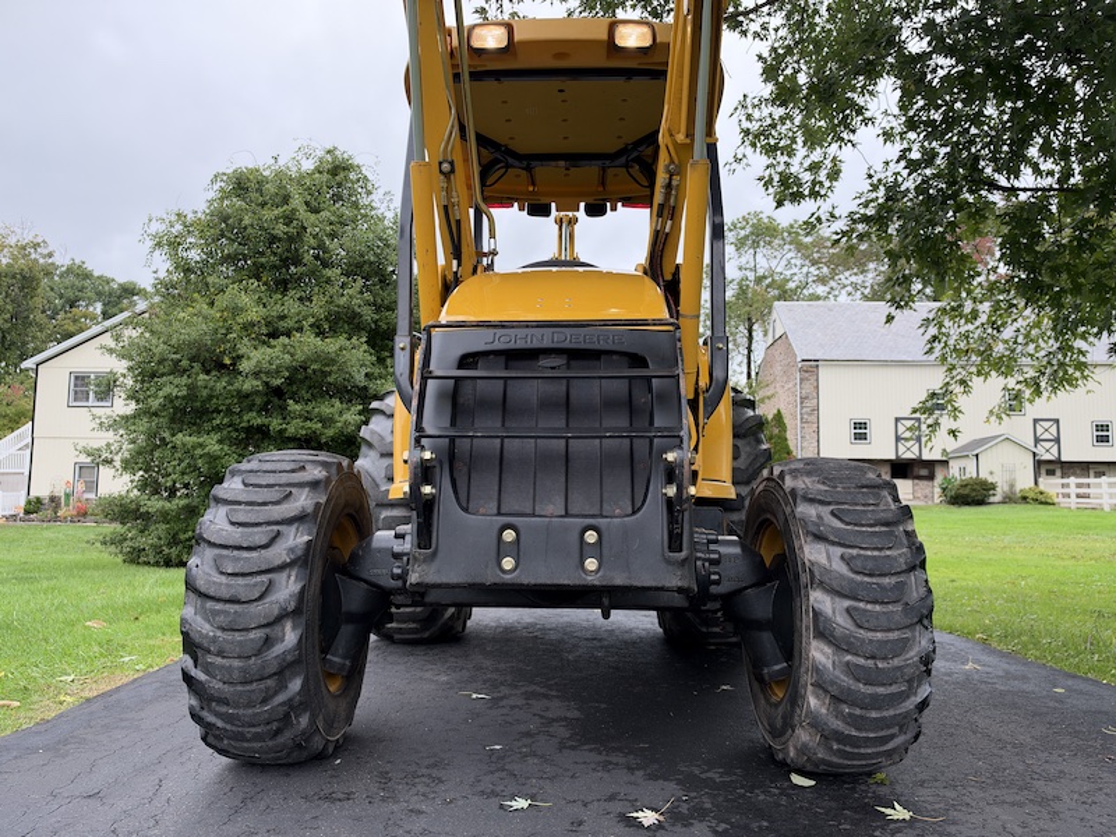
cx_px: 558
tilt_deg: +5.5
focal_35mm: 24
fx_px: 774
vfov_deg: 56.8
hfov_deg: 71.6
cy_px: 418
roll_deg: -2.0
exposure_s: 1/699
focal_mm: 6.93
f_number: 1.8
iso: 100
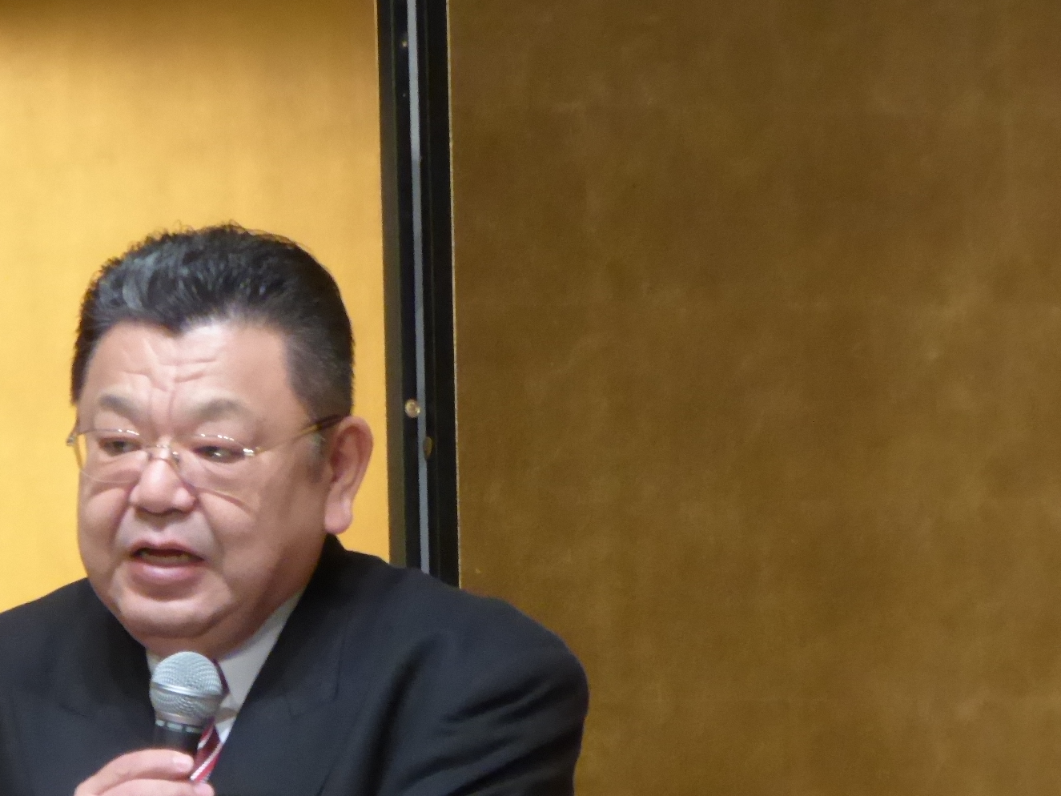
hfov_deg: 2.5
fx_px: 24523
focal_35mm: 800
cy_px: 611
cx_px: 271
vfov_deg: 1.9
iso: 800
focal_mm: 66.8
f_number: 6
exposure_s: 1/40
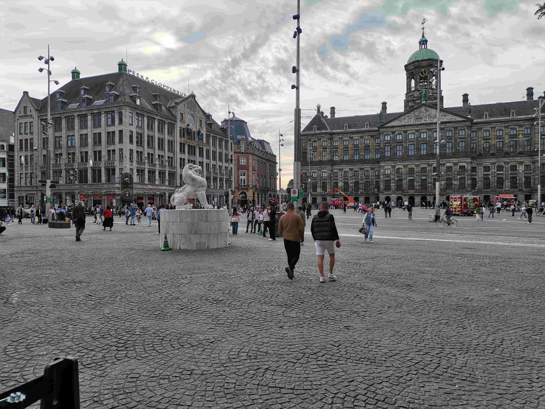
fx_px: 409
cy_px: 204
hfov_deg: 67.3
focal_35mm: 26
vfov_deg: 53.1
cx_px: 272
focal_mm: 4.75
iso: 50
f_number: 1.8
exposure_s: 1/2415
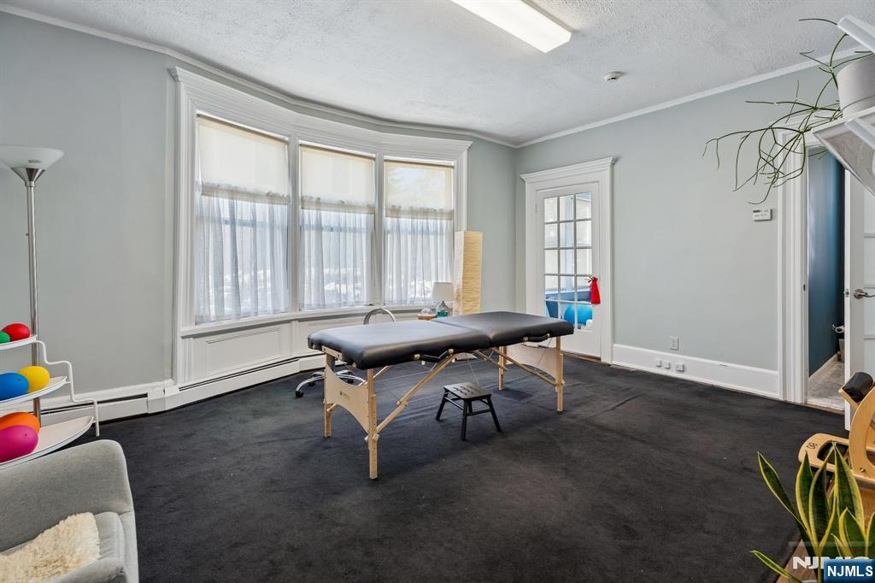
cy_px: 292
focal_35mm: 16
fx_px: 389
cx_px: 438
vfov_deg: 73.7
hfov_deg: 96.8
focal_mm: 16
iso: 400
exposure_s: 1/80
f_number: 7.1
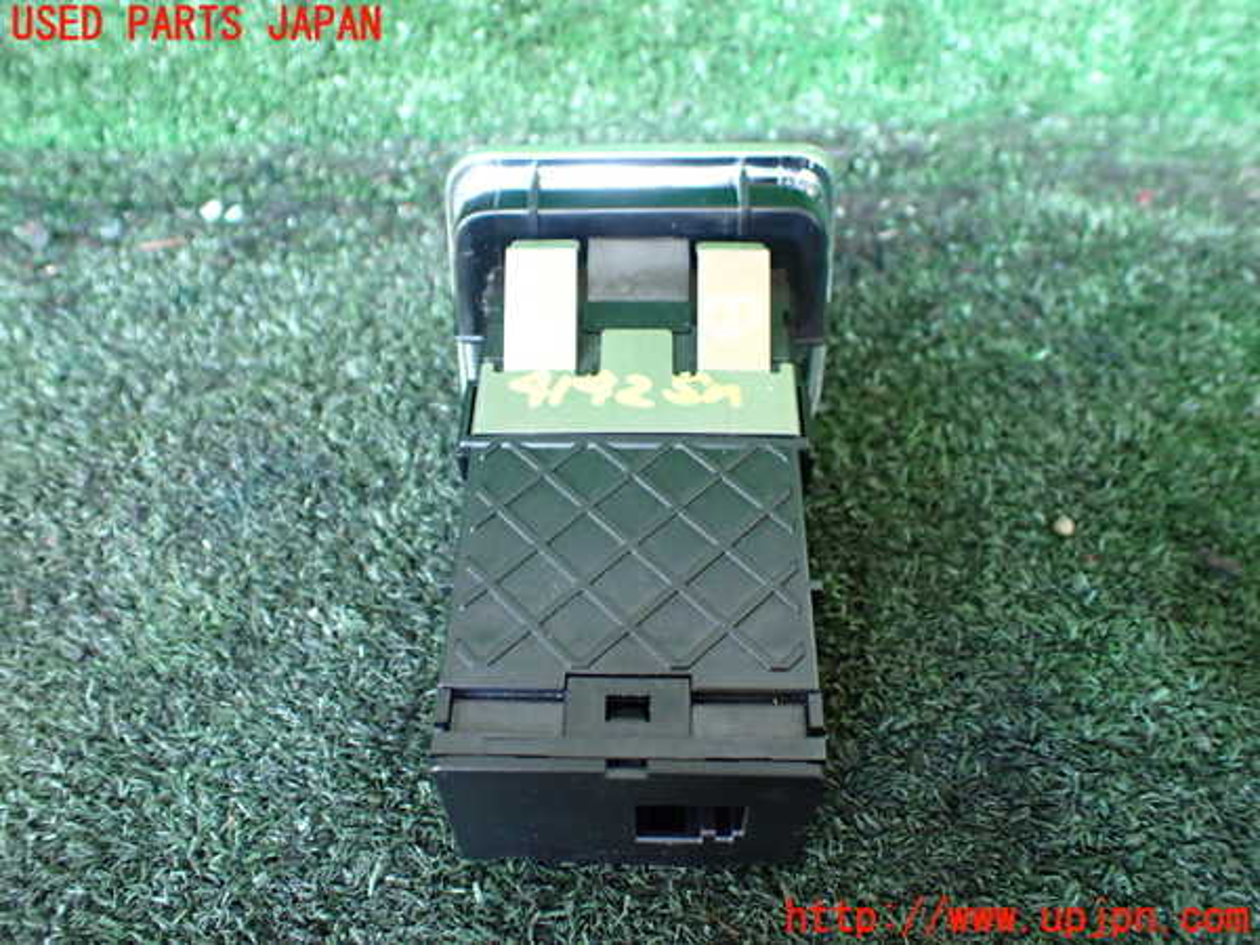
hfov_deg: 60.0
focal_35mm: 30
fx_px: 1092
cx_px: 630
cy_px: 472
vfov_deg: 46.8
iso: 800
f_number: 2.3
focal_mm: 5.4
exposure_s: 1/125
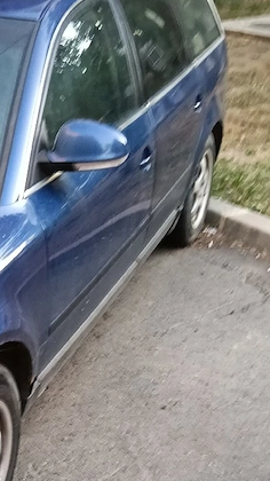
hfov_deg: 20.5
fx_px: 713
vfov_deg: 36.2
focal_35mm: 56
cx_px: -21
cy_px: 370
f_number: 1.8
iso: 400
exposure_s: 1/33.3
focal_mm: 3.98
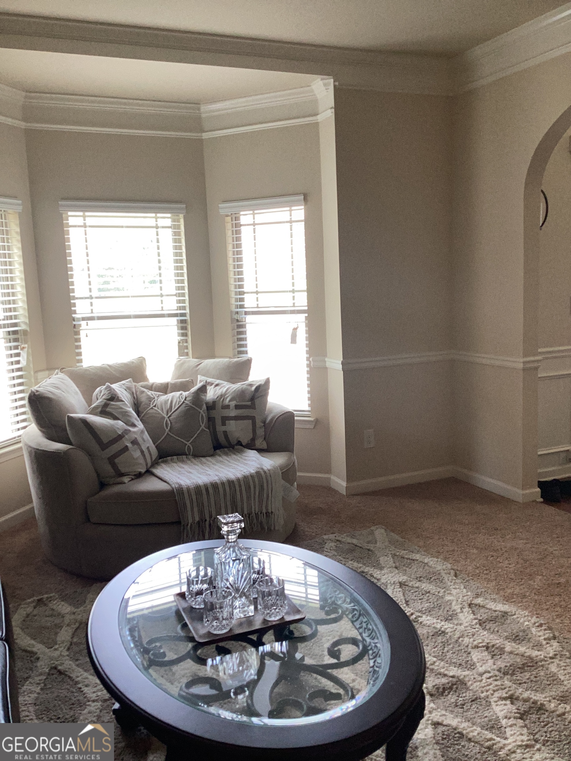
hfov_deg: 45.4
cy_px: 380
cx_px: 286
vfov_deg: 58.4
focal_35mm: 31
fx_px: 682
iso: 64
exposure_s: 1/60
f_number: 2.4
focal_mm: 3.3
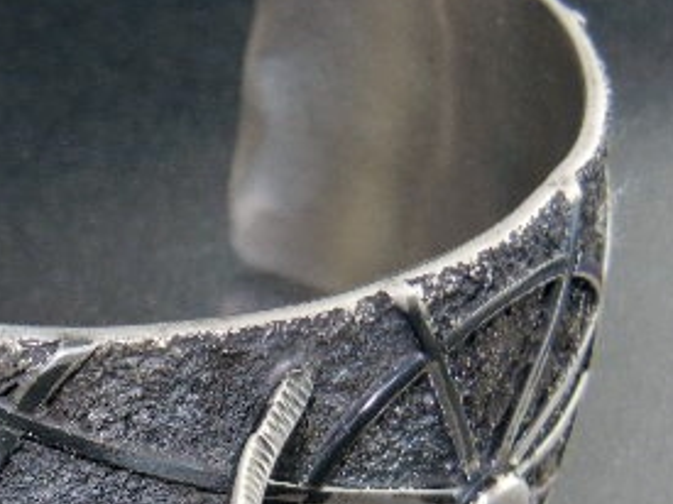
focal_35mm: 121
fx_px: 2351
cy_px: 438
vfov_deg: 12.2
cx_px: 39
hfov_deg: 16.0
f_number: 3.9
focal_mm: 9.3
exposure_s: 1/30
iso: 241
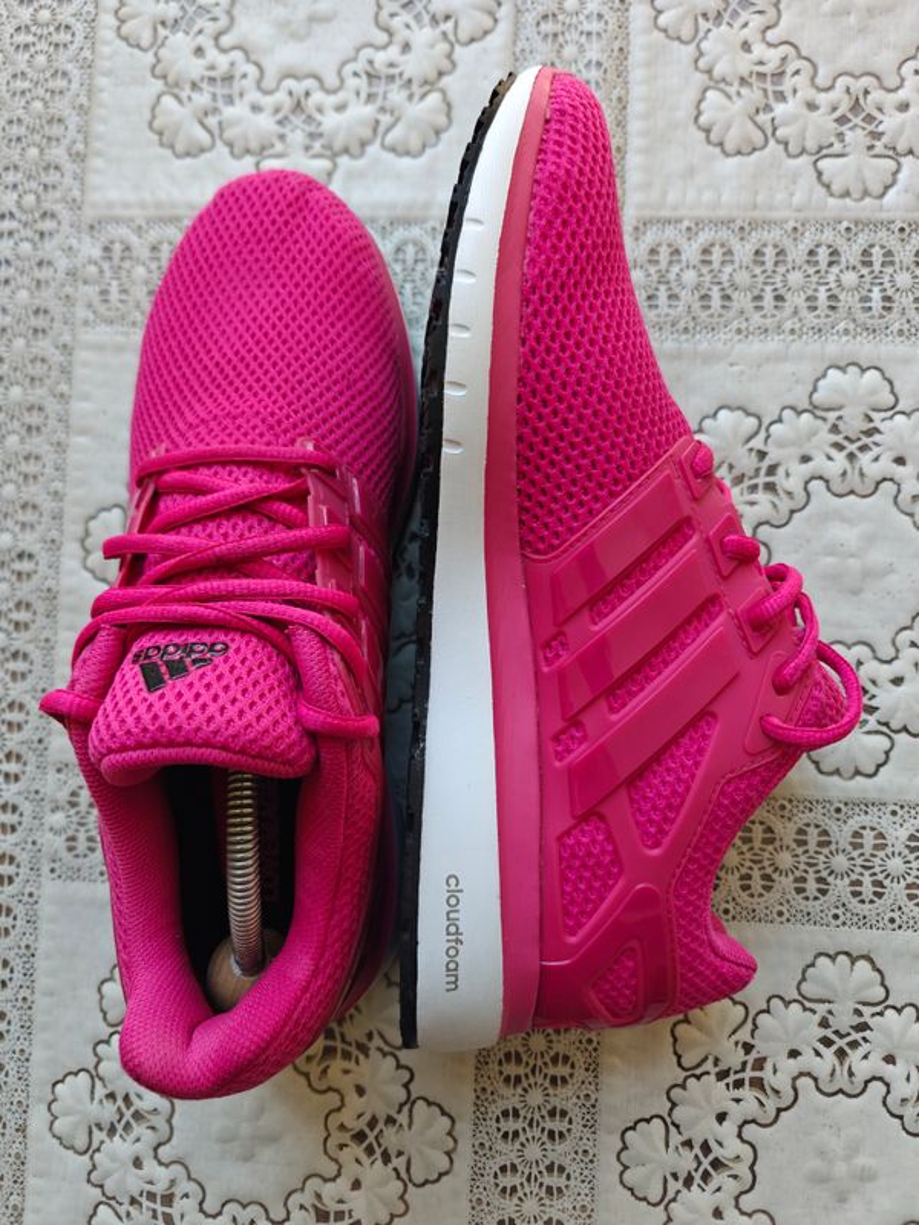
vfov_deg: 73.9
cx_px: 460
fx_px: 814
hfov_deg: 58.9
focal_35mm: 23
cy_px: 612
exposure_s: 1/213
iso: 50
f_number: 1.6
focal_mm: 6.06
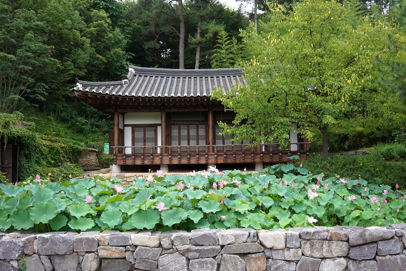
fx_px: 395
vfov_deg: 37.9
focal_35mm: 35
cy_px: 136
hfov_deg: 54.4
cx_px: 203
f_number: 4.5
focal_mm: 35
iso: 100
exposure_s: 1/100
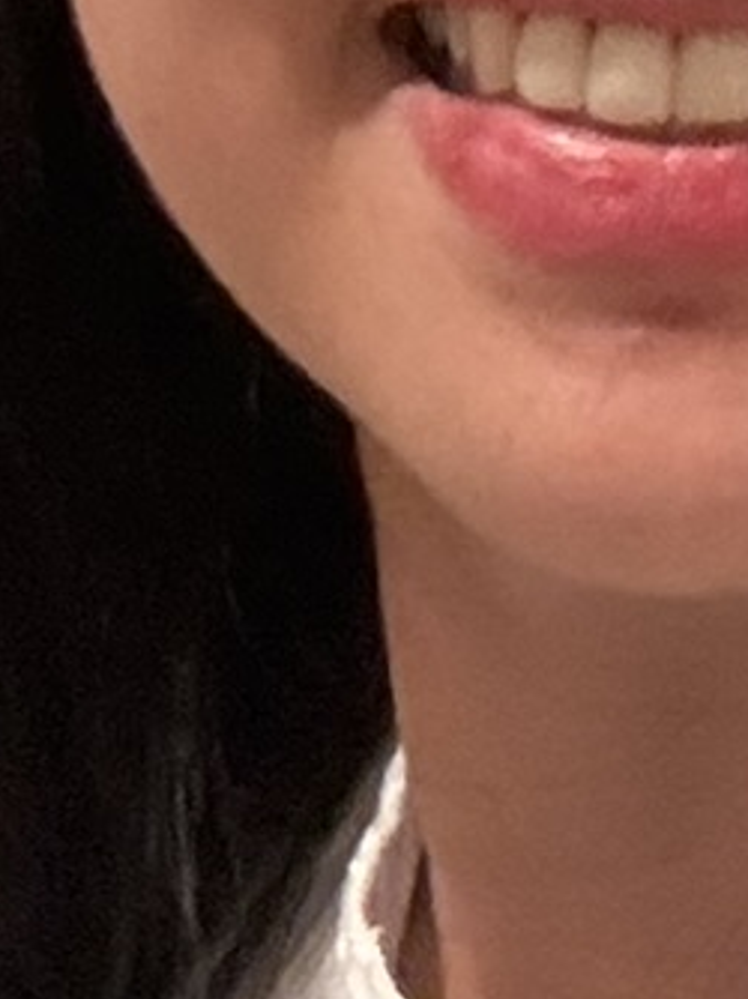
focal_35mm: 184
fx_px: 5308
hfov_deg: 7.9
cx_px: 1098
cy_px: -1777
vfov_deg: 9.1
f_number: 1.9
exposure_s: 1/38
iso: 400
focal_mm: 2.69
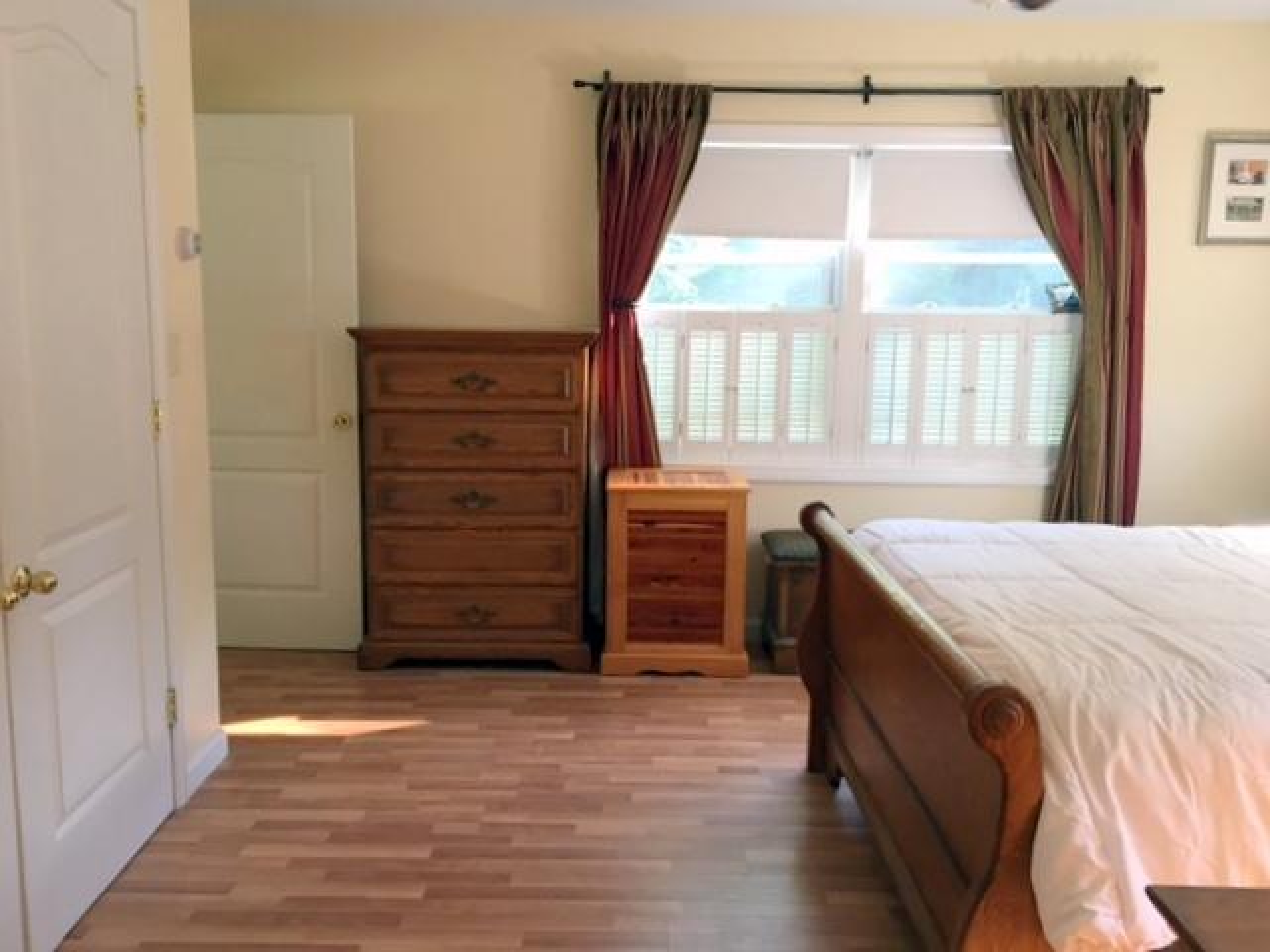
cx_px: 635
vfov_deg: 48.2
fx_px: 1064
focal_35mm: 29
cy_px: 476
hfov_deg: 61.7
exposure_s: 1/30
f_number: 2.2
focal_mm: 4.15
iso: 80
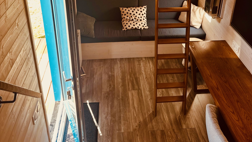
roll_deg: -1.3
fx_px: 234
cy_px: -9
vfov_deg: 30.6
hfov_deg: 56.6
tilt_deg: -21.9
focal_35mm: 35
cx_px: 126
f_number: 1.78
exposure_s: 1/121
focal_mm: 6.86
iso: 80
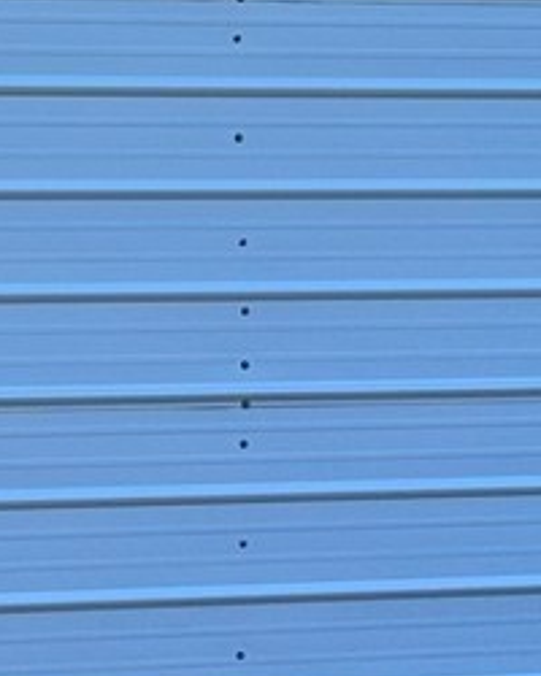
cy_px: 449
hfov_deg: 7.9
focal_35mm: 192
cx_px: -273
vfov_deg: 10.0
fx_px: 3843
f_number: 1.78
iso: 80
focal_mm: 6.86
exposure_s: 1/1517
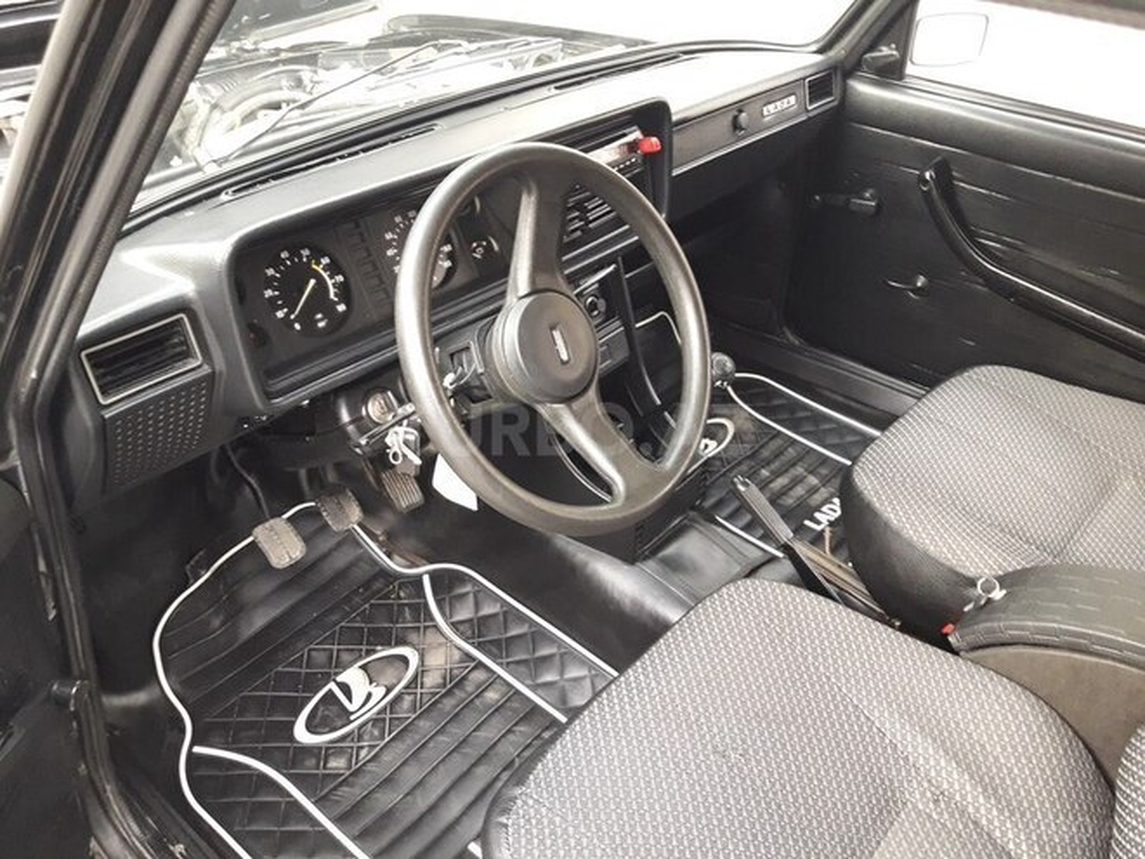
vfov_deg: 49.7
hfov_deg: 63.4
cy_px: 430
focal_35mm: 28
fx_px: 926
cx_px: 572
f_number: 1.9
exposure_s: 1/17
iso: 250
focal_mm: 3.7
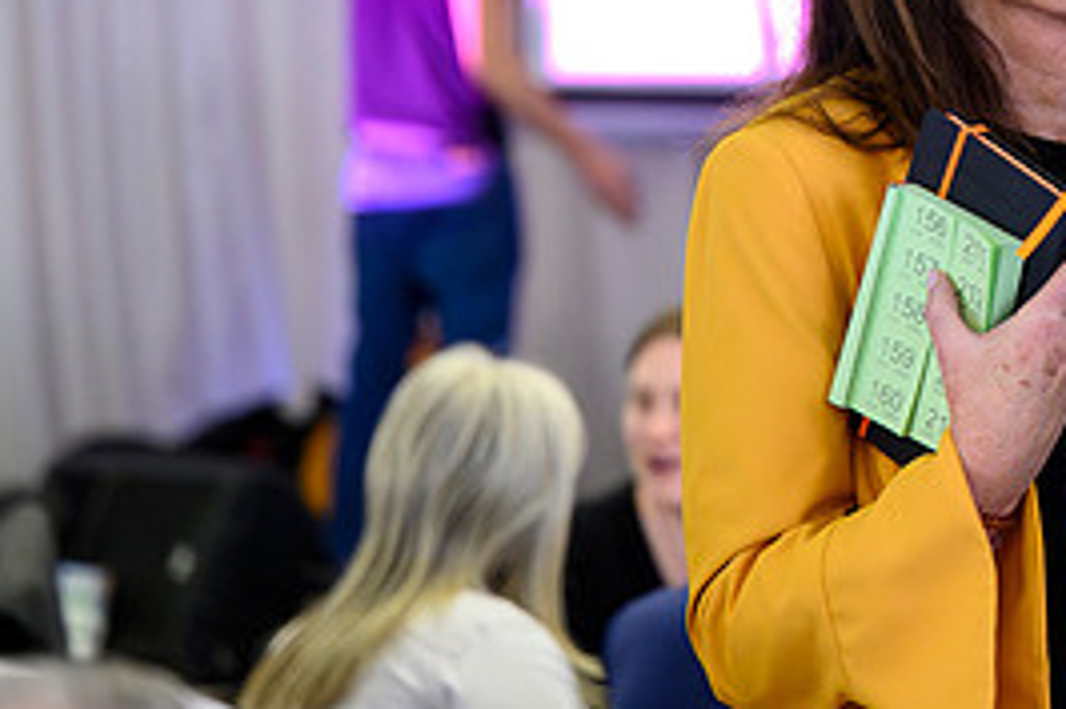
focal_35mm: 172
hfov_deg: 11.8
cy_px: -20
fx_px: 5090
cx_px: 1110
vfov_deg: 7.9
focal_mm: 79
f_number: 2.8
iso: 12800
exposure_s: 1/200
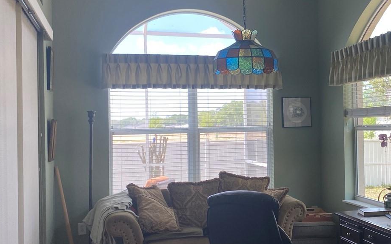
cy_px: 110
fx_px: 511
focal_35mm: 48
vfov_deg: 26.8
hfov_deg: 41.1
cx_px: 275
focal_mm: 4.25
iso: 50
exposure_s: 1/122
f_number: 1.8
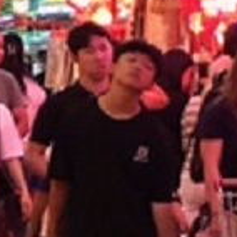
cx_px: 626
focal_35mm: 355
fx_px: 2750
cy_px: 40
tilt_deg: +1.5
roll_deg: -1.5
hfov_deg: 4.8
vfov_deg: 4.9
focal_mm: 6.6
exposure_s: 1/50
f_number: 2.8
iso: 200
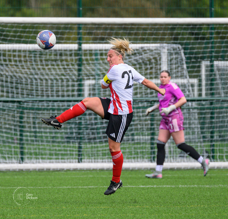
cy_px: 102
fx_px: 5998
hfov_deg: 2.2
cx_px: 104
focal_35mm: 820
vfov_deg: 2.1
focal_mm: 400
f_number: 5.6
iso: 640
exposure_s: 1/1600
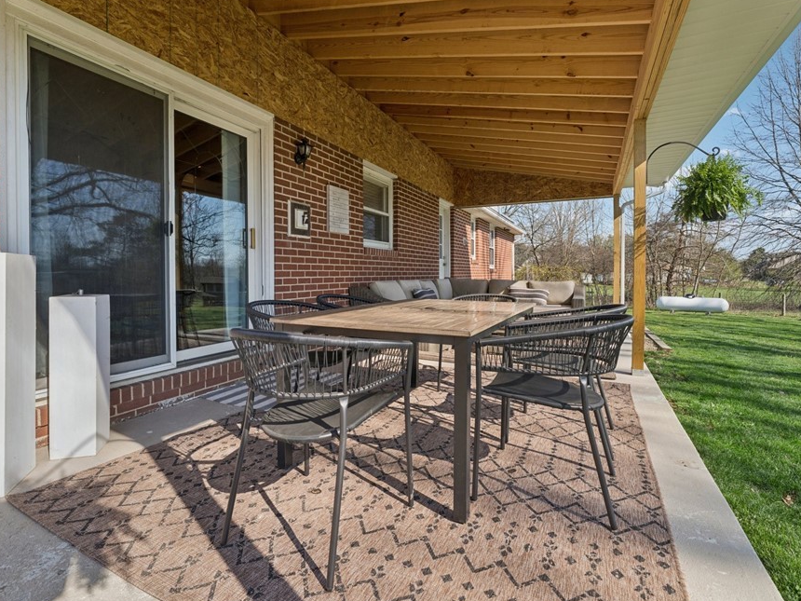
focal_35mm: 17
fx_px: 393
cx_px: 391
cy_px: 278
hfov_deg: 91.0
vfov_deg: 74.6
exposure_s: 1/250
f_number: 8
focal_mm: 14
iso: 250
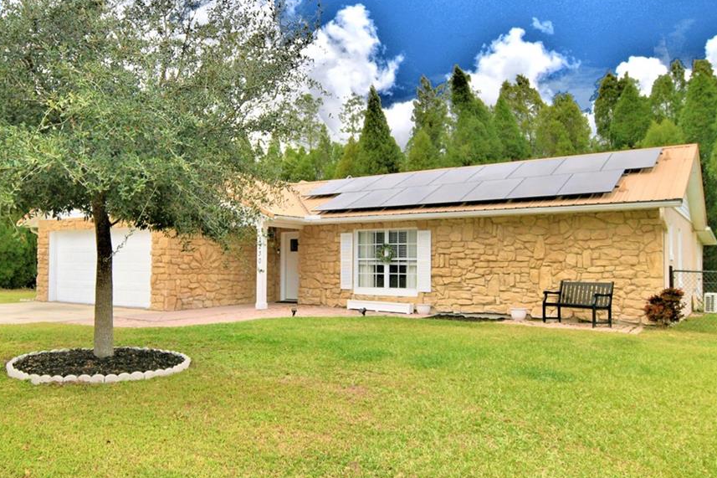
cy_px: 251
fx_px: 558
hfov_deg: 65.3
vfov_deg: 46.4
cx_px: 315
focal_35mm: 28
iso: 125
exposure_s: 1/500
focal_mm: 10
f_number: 4.5
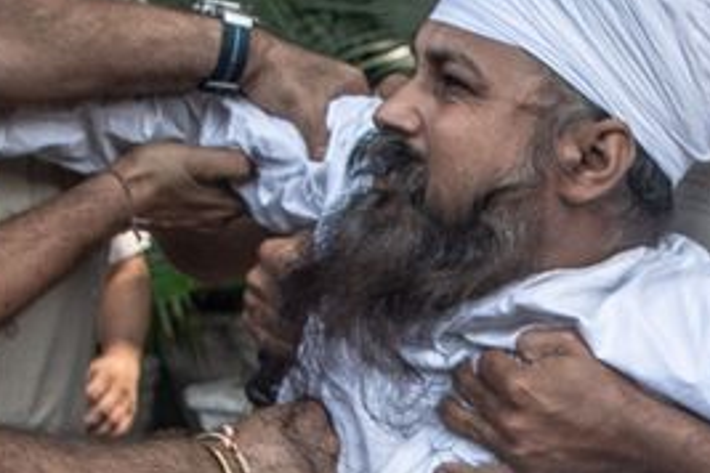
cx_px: 644
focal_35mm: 96
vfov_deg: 14.1
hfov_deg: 20.8
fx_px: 1893
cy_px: 416
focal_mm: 17
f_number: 4
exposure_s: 1/640
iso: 200
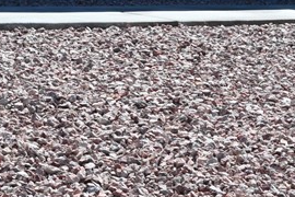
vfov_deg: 8.1
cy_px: -26
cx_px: 332
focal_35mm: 169
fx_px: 1385
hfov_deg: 12.0
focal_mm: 28
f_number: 8
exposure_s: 1/250
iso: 100
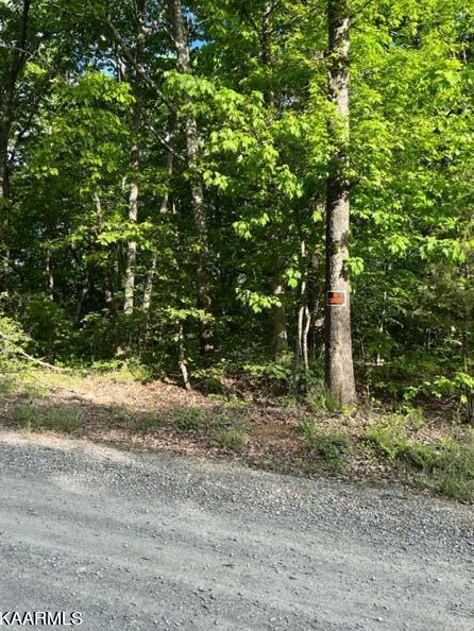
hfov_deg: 49.8
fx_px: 511
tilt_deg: +3.3
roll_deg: -1.0
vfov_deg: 63.4
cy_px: 308
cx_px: 248
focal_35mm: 28
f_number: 1.5
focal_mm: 5.7
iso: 50
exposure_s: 1/786
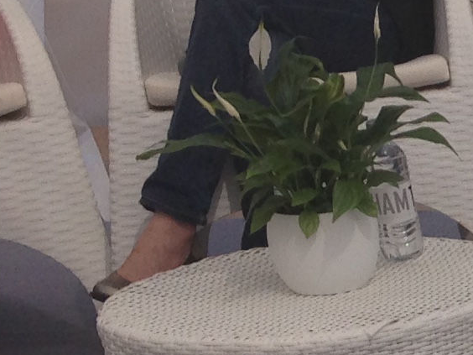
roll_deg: +3.3
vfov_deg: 7.8
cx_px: 987
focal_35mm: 191
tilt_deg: -16.9
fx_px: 2610
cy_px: 293
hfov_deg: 9.6
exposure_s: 1/1869
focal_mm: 4.12
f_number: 2.4
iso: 50
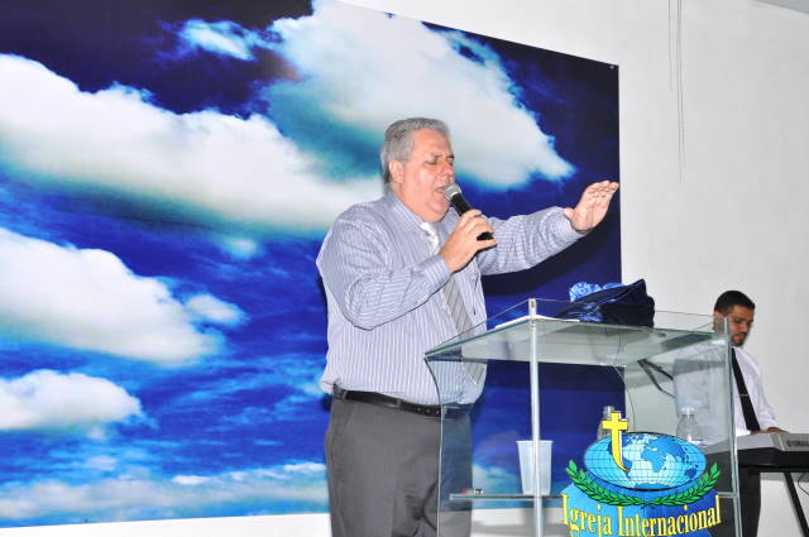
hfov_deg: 29.9
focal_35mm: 68
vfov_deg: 20.1
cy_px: 268
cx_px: 404
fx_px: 1515
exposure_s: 1/80
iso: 500
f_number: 8
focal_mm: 45
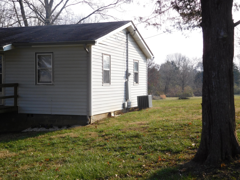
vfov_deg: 29.1
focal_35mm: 50
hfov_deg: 38.2
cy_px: 90
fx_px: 347
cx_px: 120
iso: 125
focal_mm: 8.9
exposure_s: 1/400
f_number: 4.1
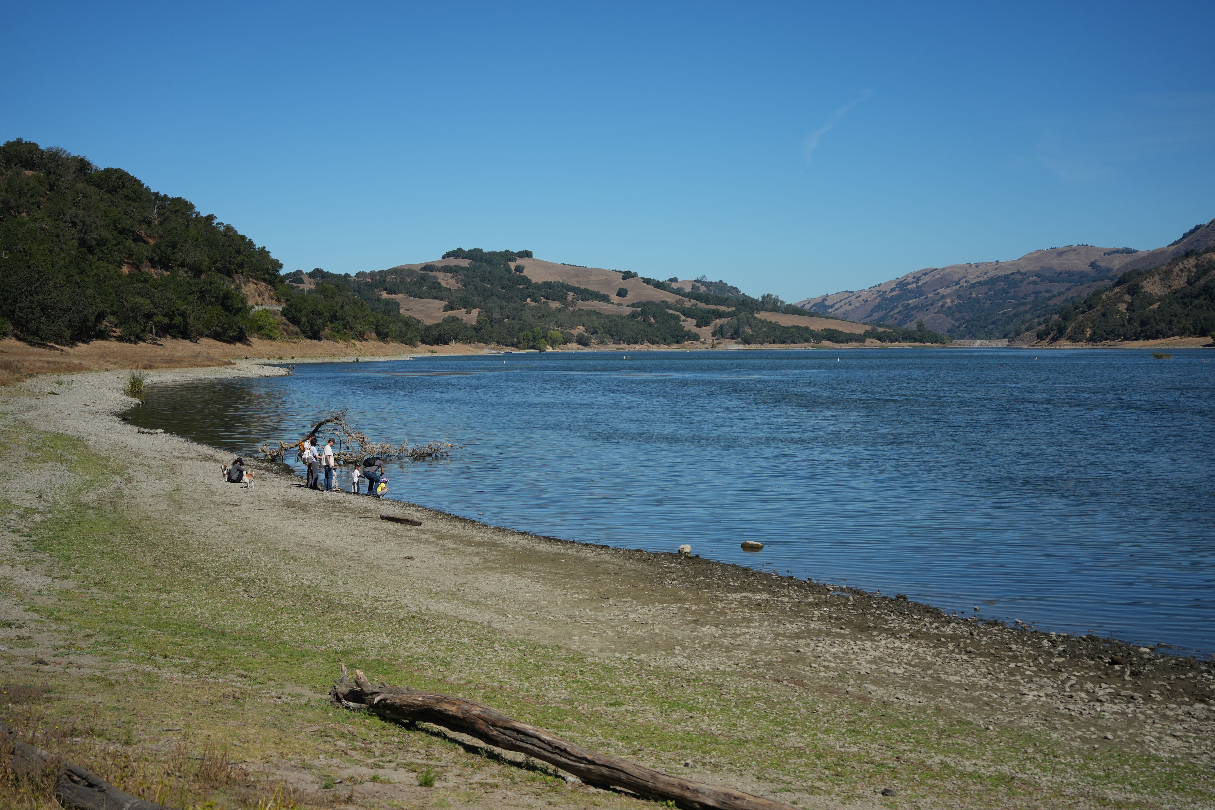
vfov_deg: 27.0
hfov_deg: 39.6
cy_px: 405
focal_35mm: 50
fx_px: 1687
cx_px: 608
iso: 200
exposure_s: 1/2500
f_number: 4.5
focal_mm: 50
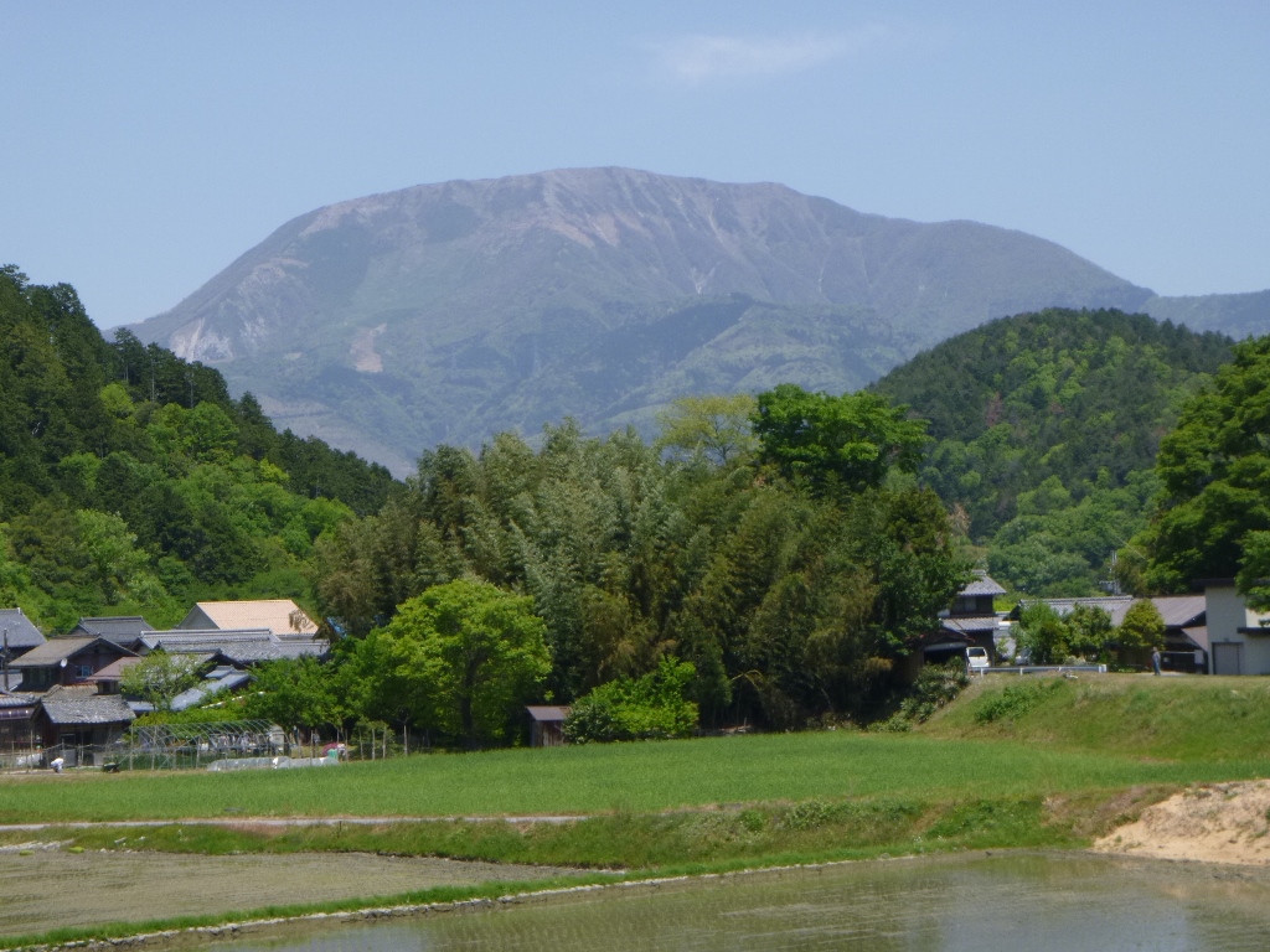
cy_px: 476
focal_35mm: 85
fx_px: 3119
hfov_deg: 23.0
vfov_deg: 17.4
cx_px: 635
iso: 100
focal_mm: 15.3
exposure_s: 1/320
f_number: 5.7
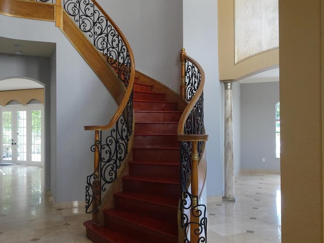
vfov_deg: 45.4
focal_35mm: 31
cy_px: 126
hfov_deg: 58.3
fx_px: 290
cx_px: 152
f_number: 3.5
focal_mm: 4.1
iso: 160
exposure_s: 1/30
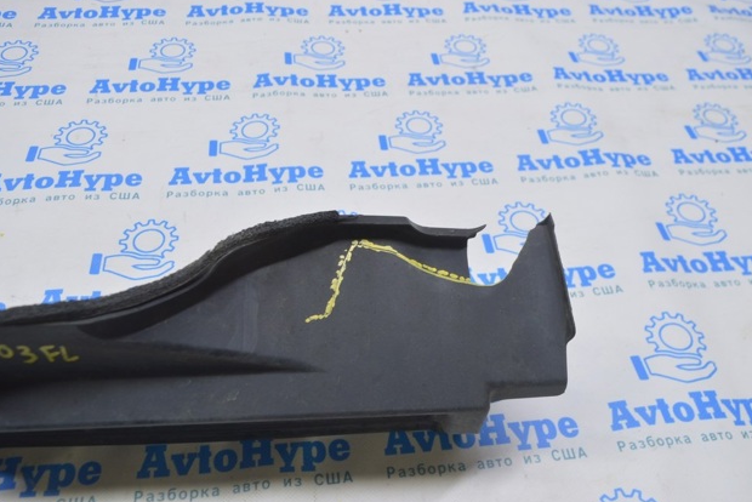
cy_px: 252
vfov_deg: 38.9
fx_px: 711
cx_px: 383
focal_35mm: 34
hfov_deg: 55.8
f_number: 5.6
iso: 400
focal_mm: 22
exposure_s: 1/20
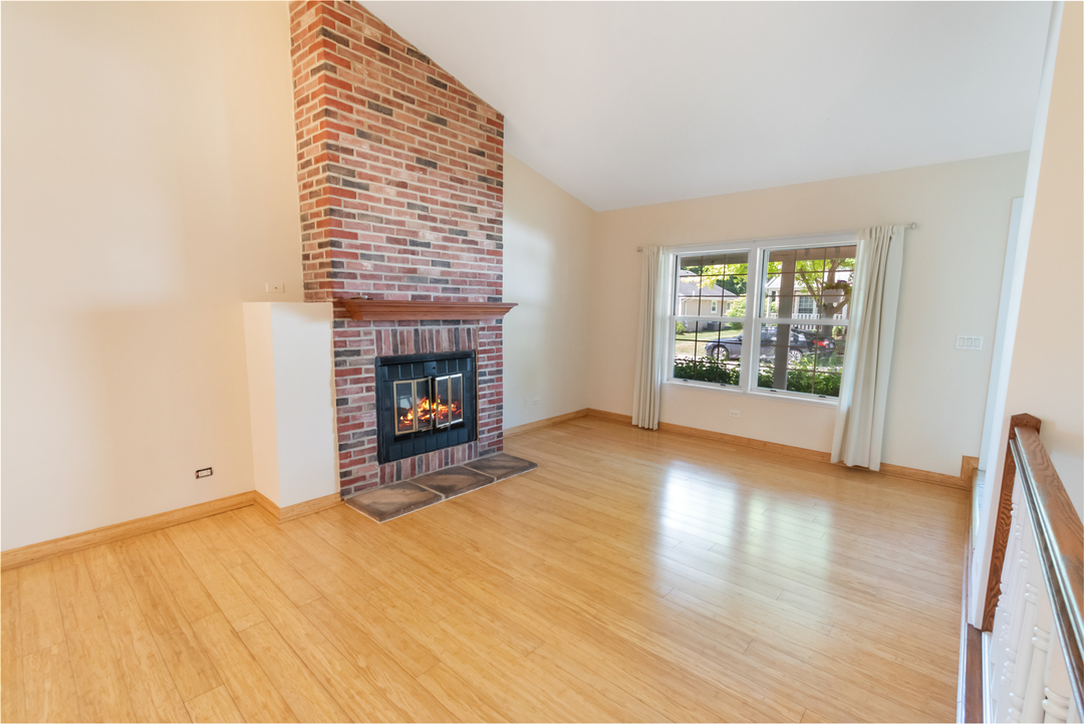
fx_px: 452
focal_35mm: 15
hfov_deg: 100.4
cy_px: 362
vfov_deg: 77.4
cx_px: 542
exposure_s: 1/15
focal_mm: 10
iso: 1000
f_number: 9
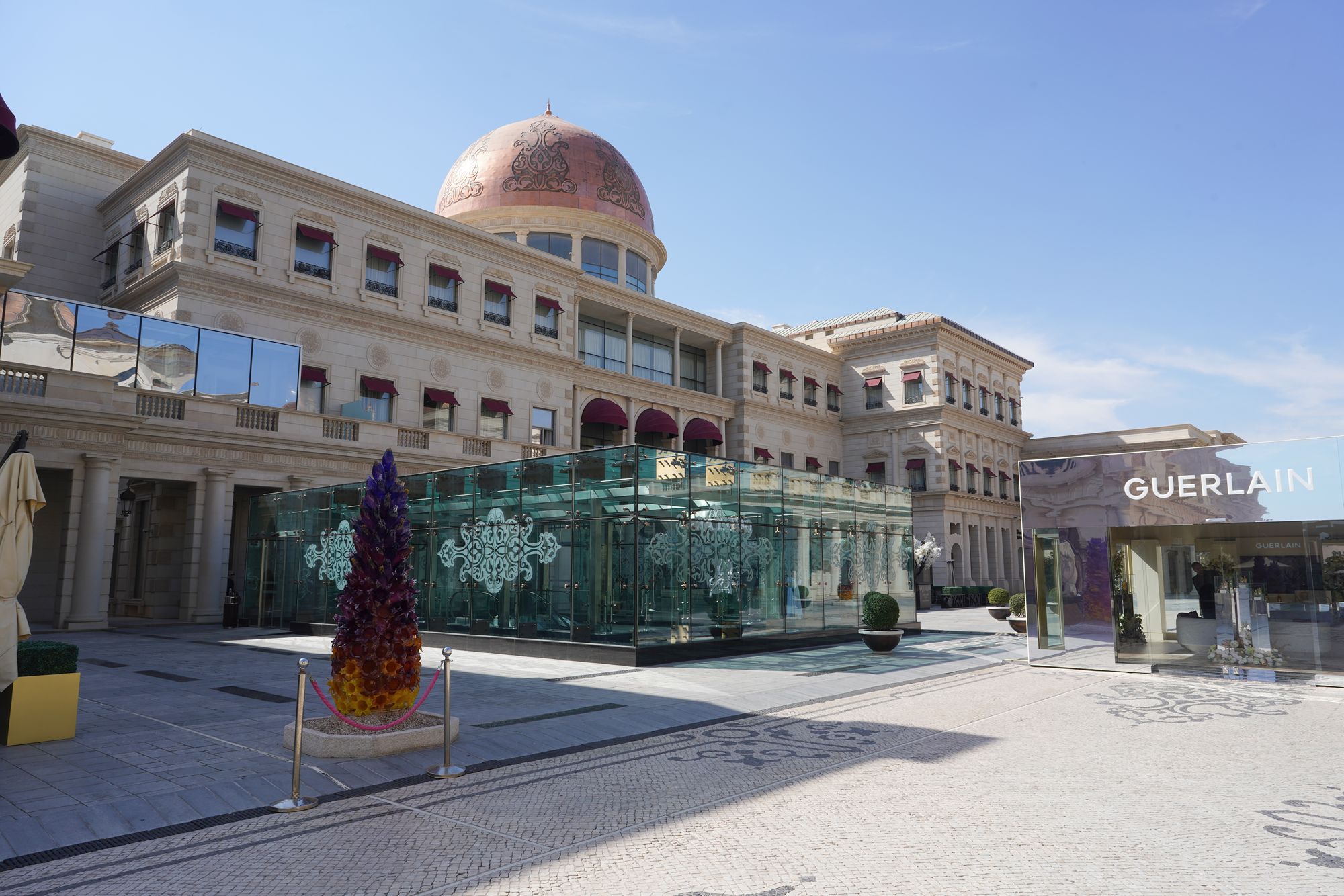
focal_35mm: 24
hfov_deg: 73.7
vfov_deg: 53.1
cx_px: 672
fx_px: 896
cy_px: 448
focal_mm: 24
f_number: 14
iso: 100
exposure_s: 1/100
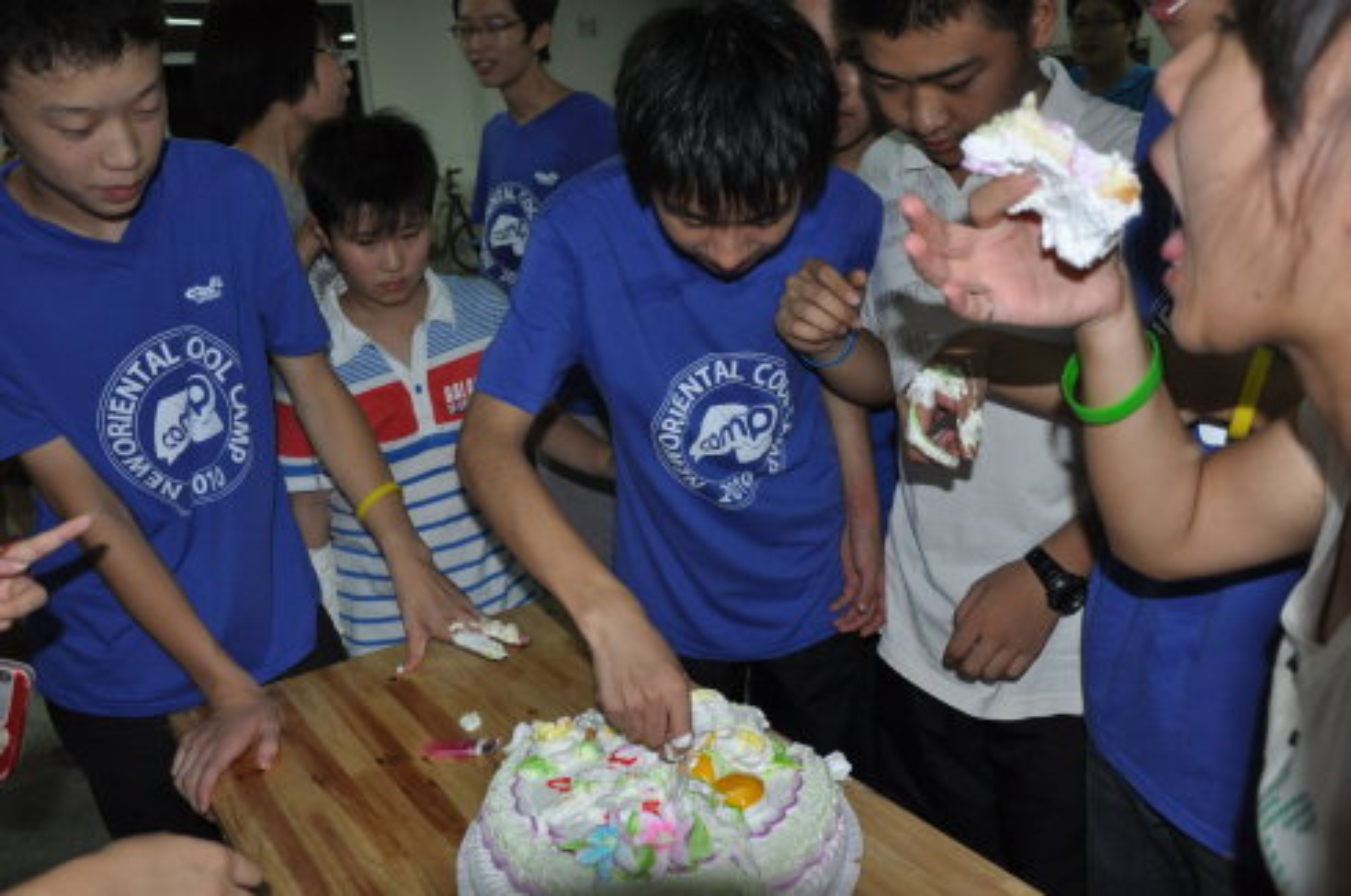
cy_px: 448
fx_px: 1012
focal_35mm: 27
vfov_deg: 47.8
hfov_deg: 67.5
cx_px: 676
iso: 800
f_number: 3.5
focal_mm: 18
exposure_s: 1/60
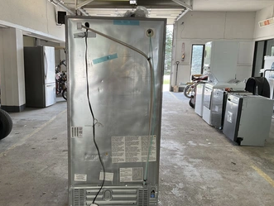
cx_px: 118
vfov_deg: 40.7
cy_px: 116
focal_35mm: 35
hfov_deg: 52.4
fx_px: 277
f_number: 1.8
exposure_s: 1/120
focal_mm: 3
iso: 50
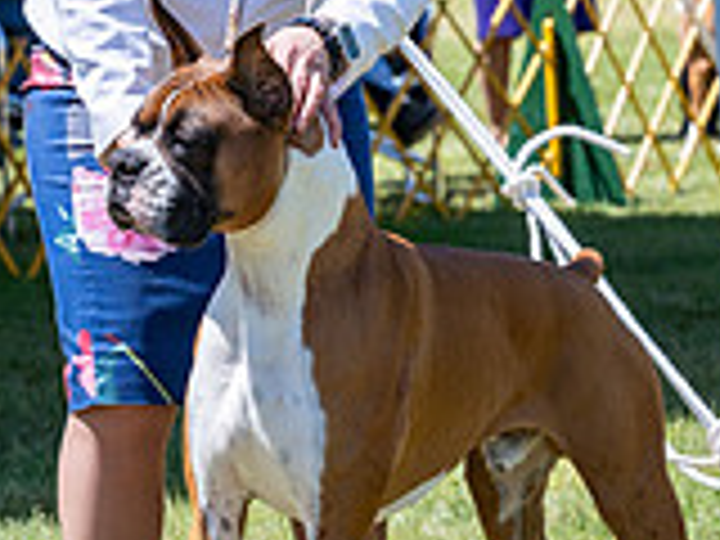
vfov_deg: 5.5
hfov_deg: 7.3
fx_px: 5616
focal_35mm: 270
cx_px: 202
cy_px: 144
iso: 400
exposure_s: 1/1600
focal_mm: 100
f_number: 6.3
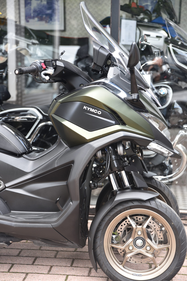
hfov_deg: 19.5
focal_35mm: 70
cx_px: 94
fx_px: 545
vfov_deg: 28.8
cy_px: 140
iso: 100
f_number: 2.8
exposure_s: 1/60
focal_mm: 70
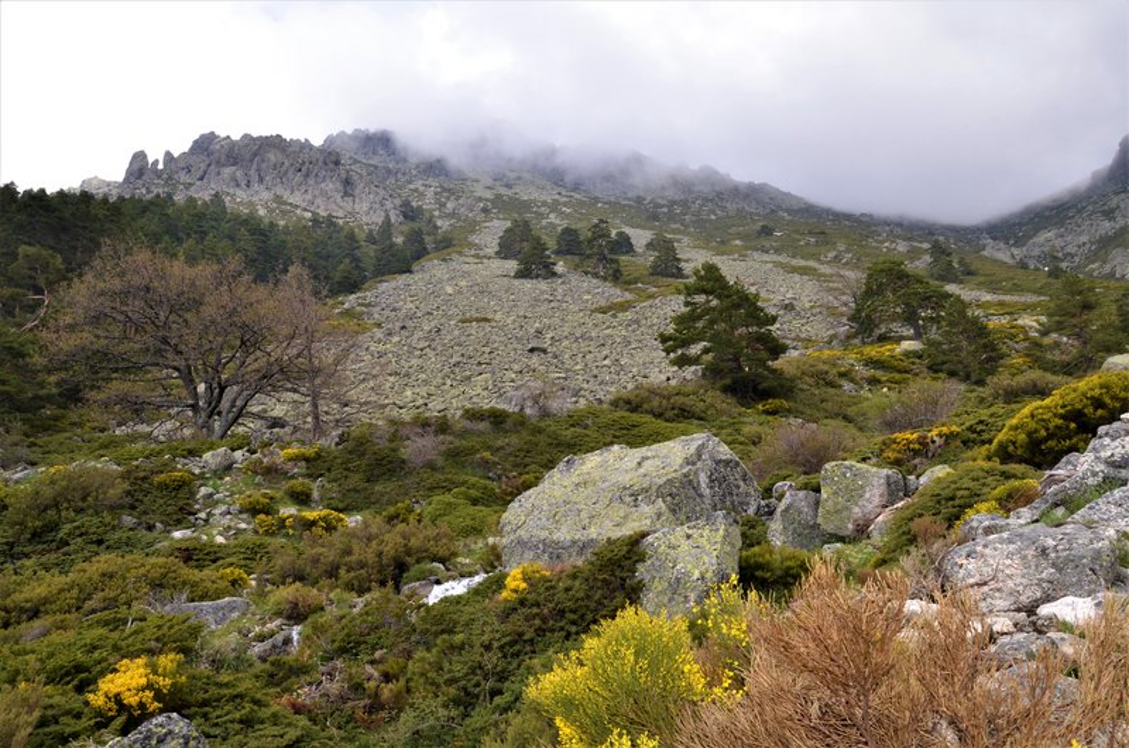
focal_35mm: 27
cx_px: 564
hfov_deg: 67.5
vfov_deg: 47.7
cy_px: 374
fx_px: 845
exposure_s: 1/250
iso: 640
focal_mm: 18
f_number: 13
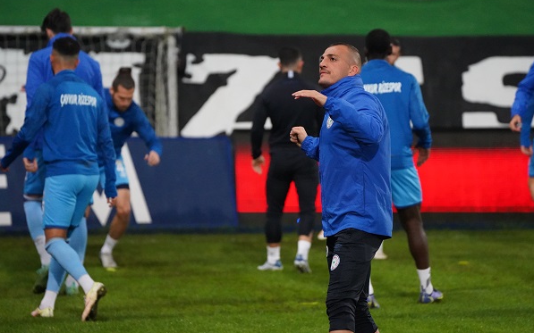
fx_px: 3682
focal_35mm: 253
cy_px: 167
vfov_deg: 5.2
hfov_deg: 8.3
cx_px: 267
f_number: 5.6
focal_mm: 247
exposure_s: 1/2000
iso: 12800
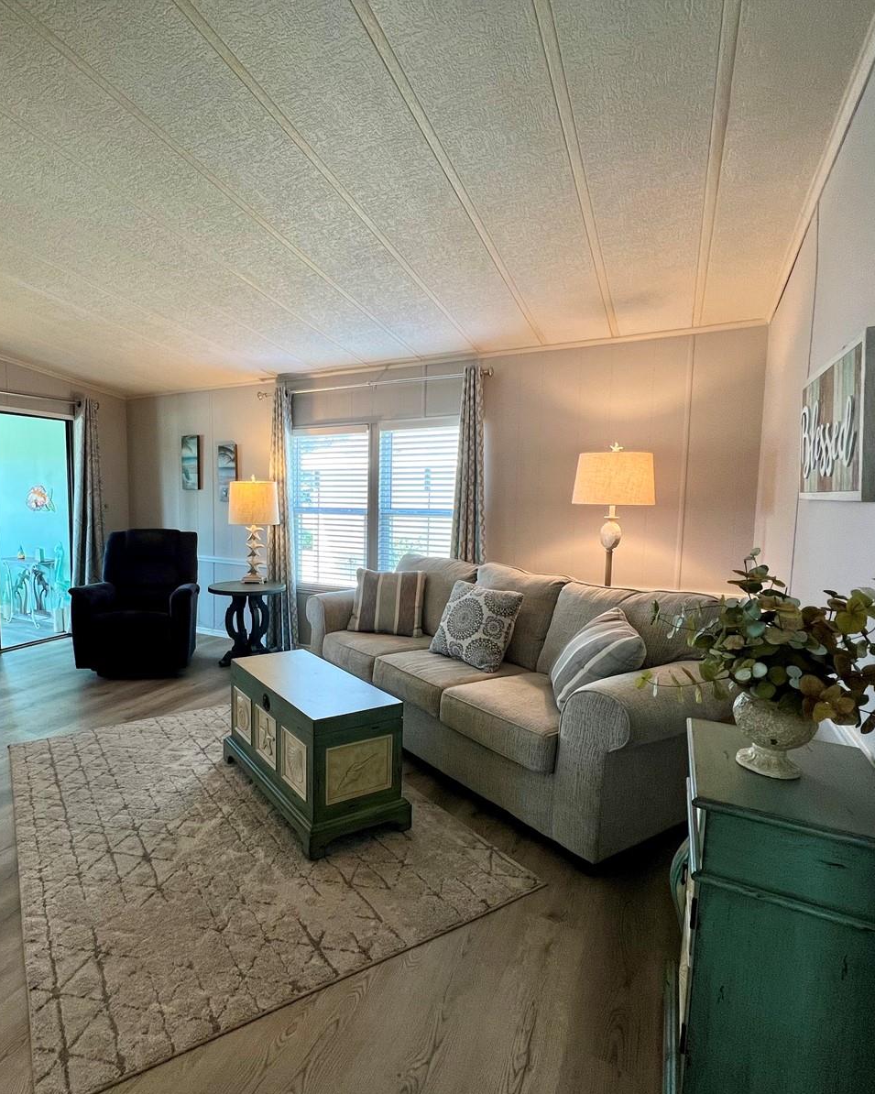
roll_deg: +0.3
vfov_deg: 89.6
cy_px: 548
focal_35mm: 17
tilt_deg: -5.6
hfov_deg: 75.2
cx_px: 311
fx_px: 550
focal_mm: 1.57
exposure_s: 1/120
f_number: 1.8
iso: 100
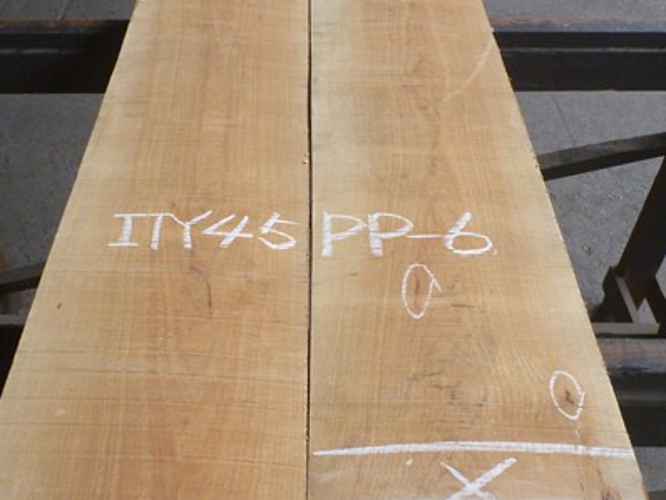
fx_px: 866
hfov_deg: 42.0
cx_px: 305
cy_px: 306
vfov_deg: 32.1
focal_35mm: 45
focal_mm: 4.9
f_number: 3.3
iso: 400
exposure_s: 1/320
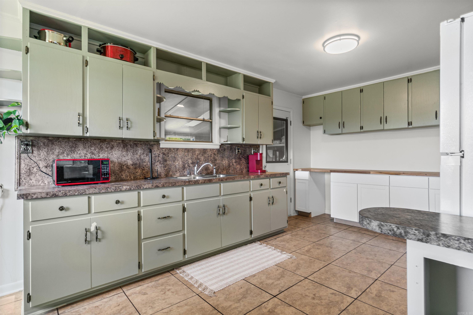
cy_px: 158
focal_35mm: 18
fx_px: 237
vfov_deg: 67.4
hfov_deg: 90.0
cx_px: 236
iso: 250
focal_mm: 12
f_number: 9
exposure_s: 1/2.5
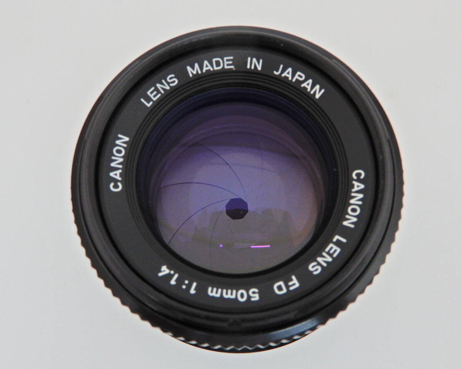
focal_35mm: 44
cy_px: 185
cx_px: 235
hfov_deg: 42.0
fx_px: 600
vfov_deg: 34.1
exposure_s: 1/30
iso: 250
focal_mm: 7.5
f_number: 4
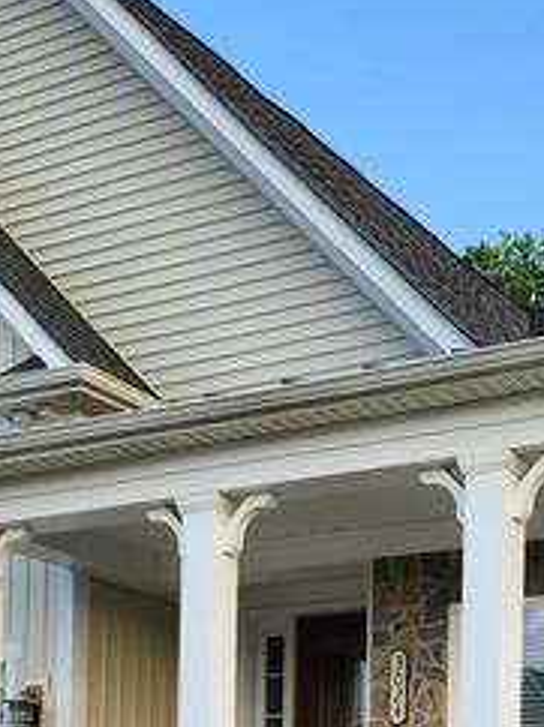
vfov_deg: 24.0
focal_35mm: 73
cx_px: 406
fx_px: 1532
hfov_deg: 20.0
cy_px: 898
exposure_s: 1/384
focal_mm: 5.4
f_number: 1.8
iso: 20
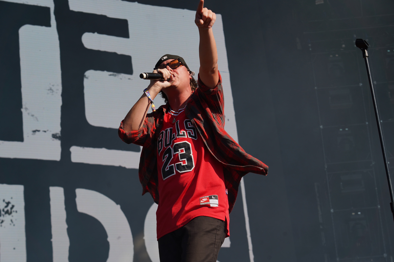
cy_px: 131
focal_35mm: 94
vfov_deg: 14.6
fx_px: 1029
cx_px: 197
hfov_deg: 21.7
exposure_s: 1/400
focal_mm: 94
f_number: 8
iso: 100
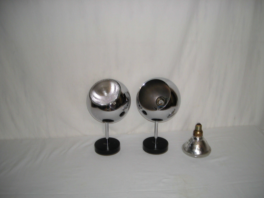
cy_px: 99
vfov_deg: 40.7
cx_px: 132
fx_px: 267
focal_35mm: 35
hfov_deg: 52.6
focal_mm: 5.7
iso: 50
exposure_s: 1/54.7
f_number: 2.8
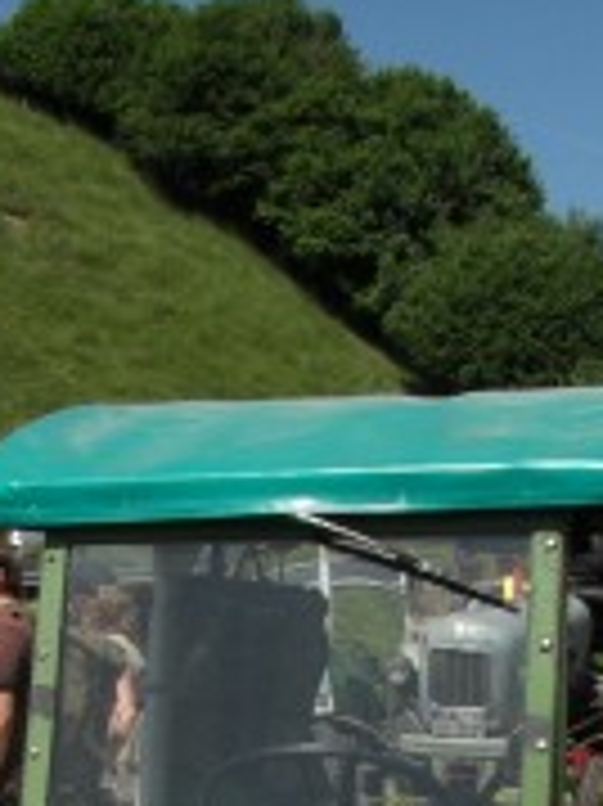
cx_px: 216
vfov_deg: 16.1
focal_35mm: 117
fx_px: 2721
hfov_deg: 12.6
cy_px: 991
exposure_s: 1/400
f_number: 4.6
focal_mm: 6.3
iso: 64
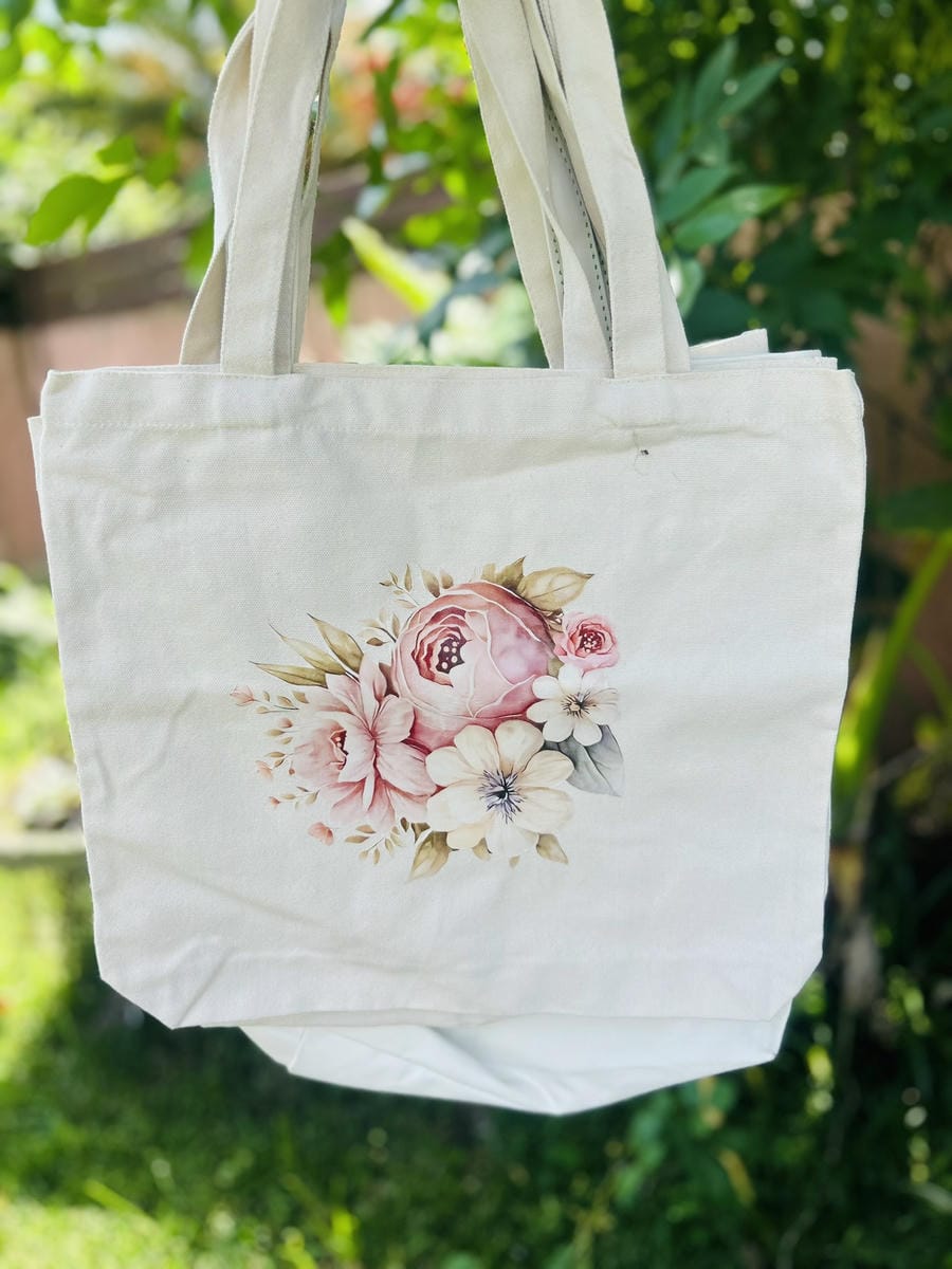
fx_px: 953
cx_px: 476
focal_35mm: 26
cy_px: 634
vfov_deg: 67.3
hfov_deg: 53.1
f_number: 1.5
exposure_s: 1/1058
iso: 50
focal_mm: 5.7
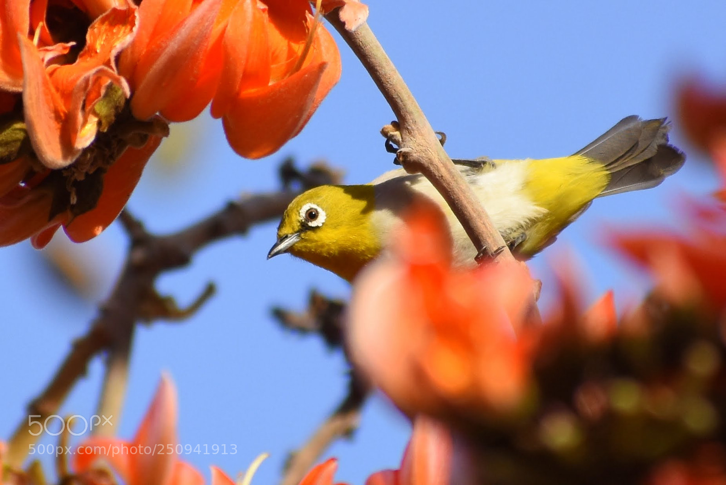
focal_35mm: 450
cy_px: 242
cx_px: 363
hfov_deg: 4.6
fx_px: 9080
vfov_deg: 3.1
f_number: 6.3
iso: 320
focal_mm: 300
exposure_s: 1/1000
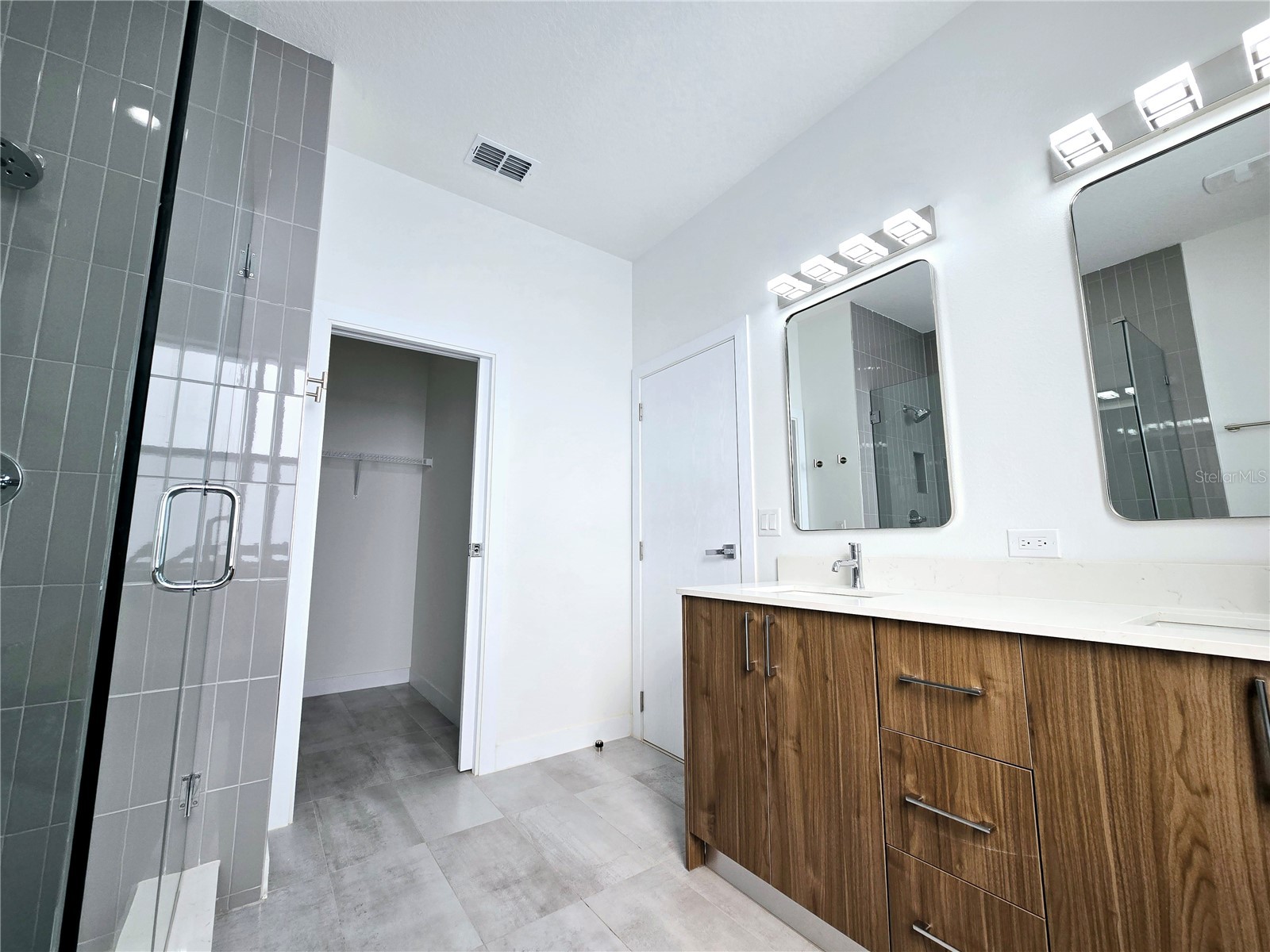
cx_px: 635
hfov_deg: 106.2
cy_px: 476
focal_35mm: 13
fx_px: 477
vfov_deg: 89.9
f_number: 2.2
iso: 50
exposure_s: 1/167
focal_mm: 2.2
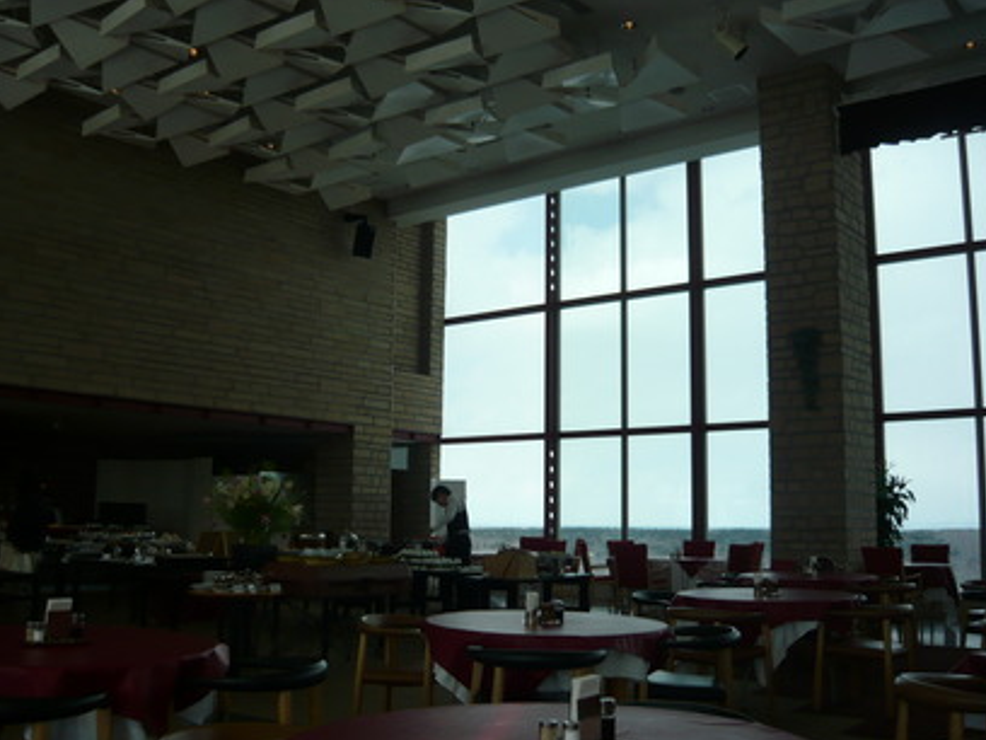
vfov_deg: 41.8
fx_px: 968
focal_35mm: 34
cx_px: 488
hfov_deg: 54.0
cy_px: 371
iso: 100
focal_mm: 5.5
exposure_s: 1/200
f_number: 8
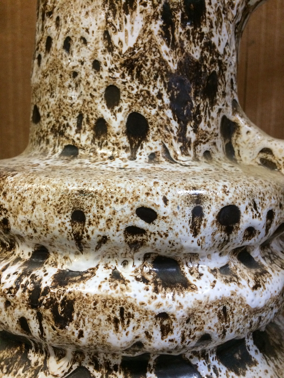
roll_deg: -0.6
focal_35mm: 29
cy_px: 189
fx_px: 317
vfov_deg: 61.7
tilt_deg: -6.3
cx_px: 142
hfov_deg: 48.2
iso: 320
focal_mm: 4.15
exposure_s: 1/33
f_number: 2.2
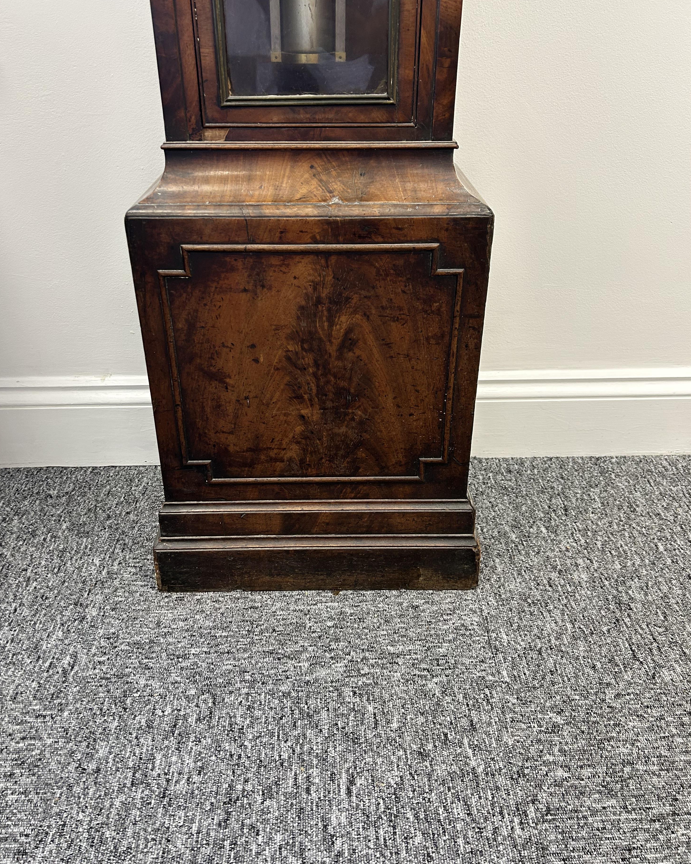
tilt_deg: -29.0
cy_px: 395
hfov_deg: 51.5
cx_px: 340
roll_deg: +0.4
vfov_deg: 62.1
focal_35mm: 28
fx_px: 716
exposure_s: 1/100
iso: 125
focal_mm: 5.7
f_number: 1.5
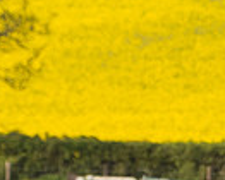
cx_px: 452
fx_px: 14175
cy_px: 258
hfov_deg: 0.9
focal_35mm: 2127
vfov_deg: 0.7
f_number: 5
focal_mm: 185
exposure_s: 1/3200
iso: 400
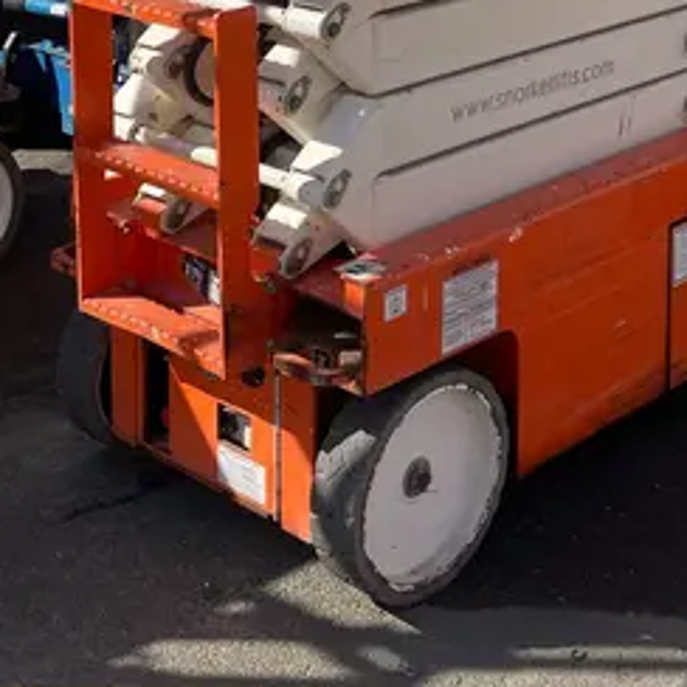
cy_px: -162
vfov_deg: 22.8
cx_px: 543
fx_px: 1549
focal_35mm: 69
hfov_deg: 24.6
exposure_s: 1/4132
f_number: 1.6
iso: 32
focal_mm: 4.2
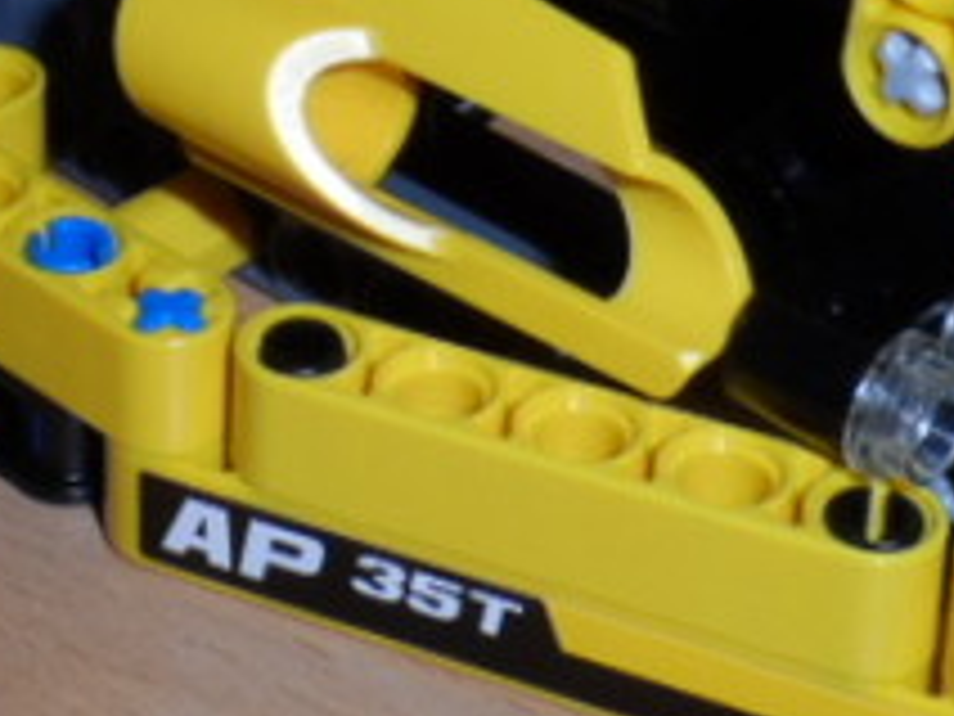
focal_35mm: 136
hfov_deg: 14.4
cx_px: 230
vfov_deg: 10.4
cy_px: -498
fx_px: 3748
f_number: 6.8
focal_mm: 5.3
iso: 100
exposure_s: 1/15
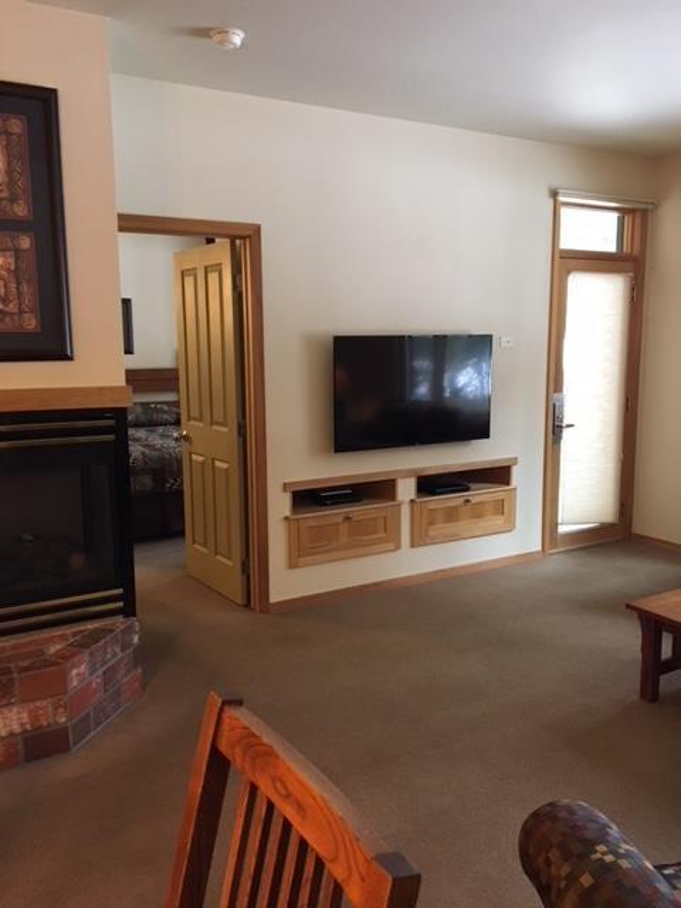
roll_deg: +0.7
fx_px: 761
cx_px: 340
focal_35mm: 29
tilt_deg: -8.3
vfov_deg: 61.7
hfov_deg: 48.2
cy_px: 454
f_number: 2.2
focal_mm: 4.15
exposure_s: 1/30
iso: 200
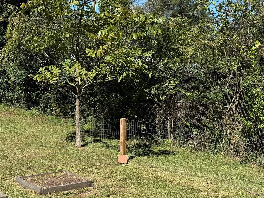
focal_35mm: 55
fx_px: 419
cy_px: 186
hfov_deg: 34.8
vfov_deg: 25.5
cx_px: 106
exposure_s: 1/3597
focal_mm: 6.76
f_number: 1.78
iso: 80
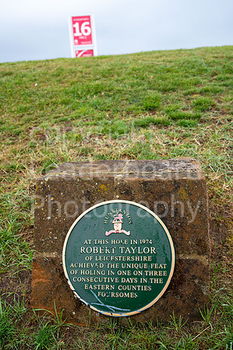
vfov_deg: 55.2
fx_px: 336
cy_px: 175
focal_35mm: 34
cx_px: 116
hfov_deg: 38.3
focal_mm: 34.5
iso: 160
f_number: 4.5
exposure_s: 1/60
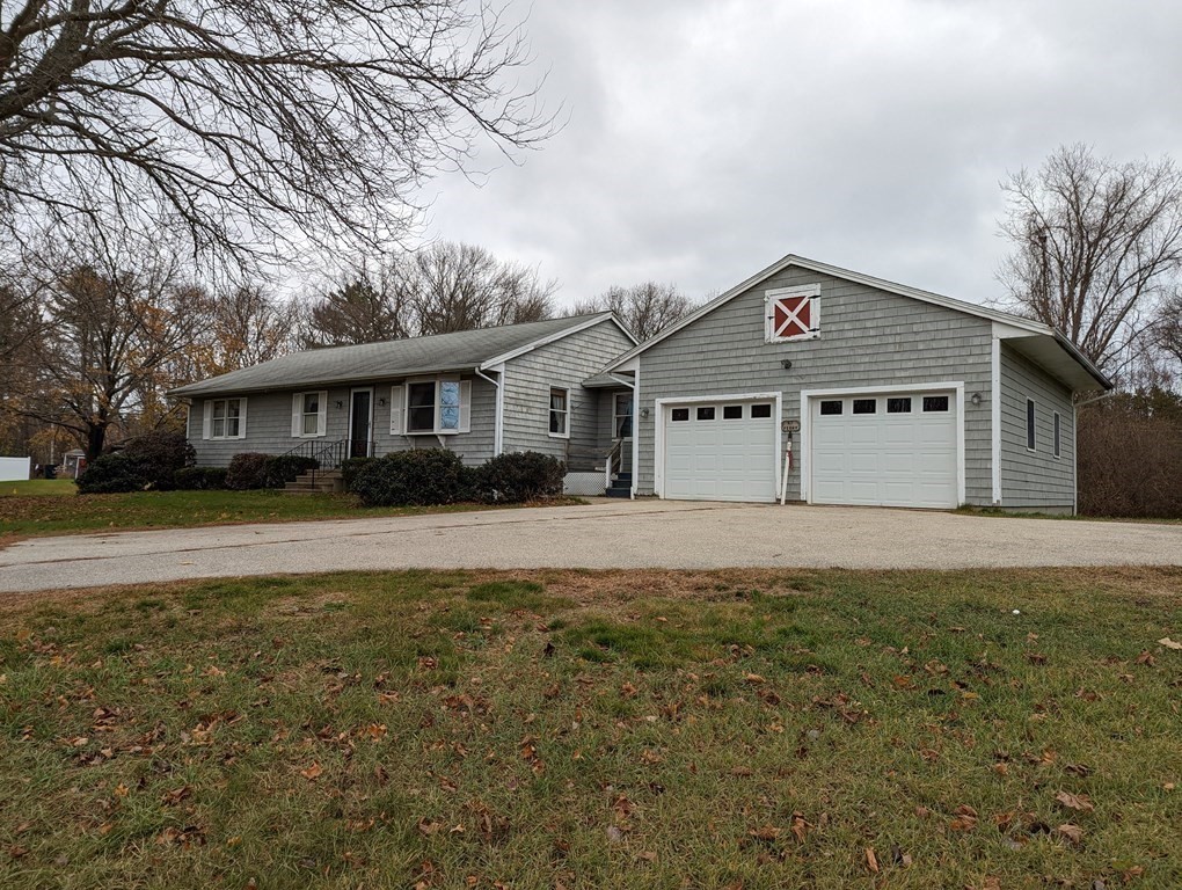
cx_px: 591
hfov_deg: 71.5
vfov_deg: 56.9
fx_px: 821
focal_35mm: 24
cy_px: 445
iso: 44
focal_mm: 6.81
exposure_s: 1/508
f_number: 1.85
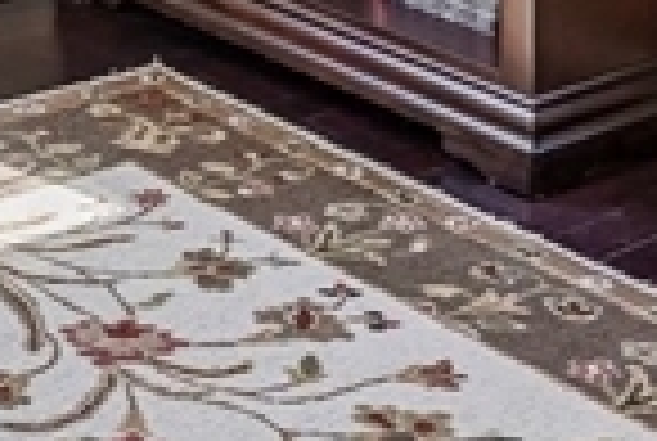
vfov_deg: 10.3
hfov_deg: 17.5
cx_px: -86
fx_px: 2048
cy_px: -677
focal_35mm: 112
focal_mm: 16
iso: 500
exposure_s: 1/30
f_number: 8
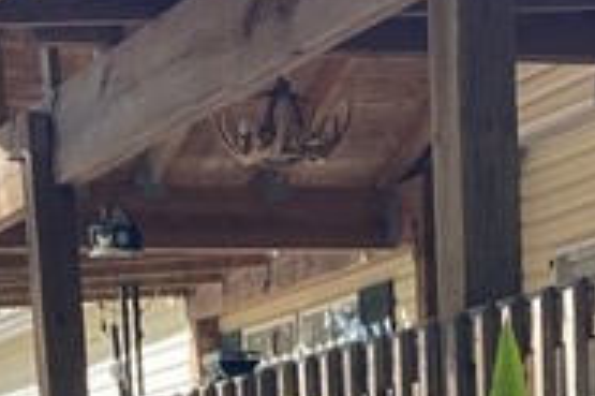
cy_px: 1188
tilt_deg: -11.9
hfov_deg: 13.7
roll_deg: +2.4
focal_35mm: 150
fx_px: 2477
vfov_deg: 7.9
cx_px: 299
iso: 32
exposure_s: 1/428
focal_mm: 4.25
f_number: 1.8
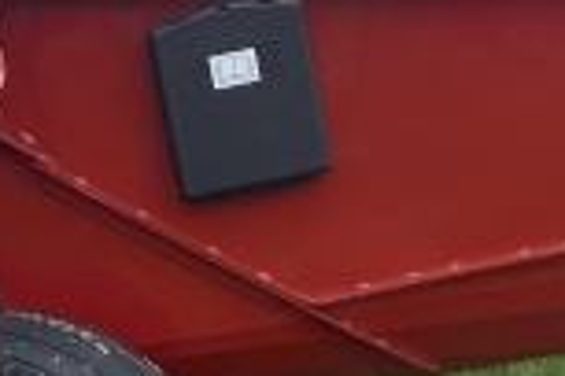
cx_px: -310
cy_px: 280
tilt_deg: -11.3
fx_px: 2213
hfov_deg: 13.6
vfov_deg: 9.7
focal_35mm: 141
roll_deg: +0.9
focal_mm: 4.25
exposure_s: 1/998
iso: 32
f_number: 1.8
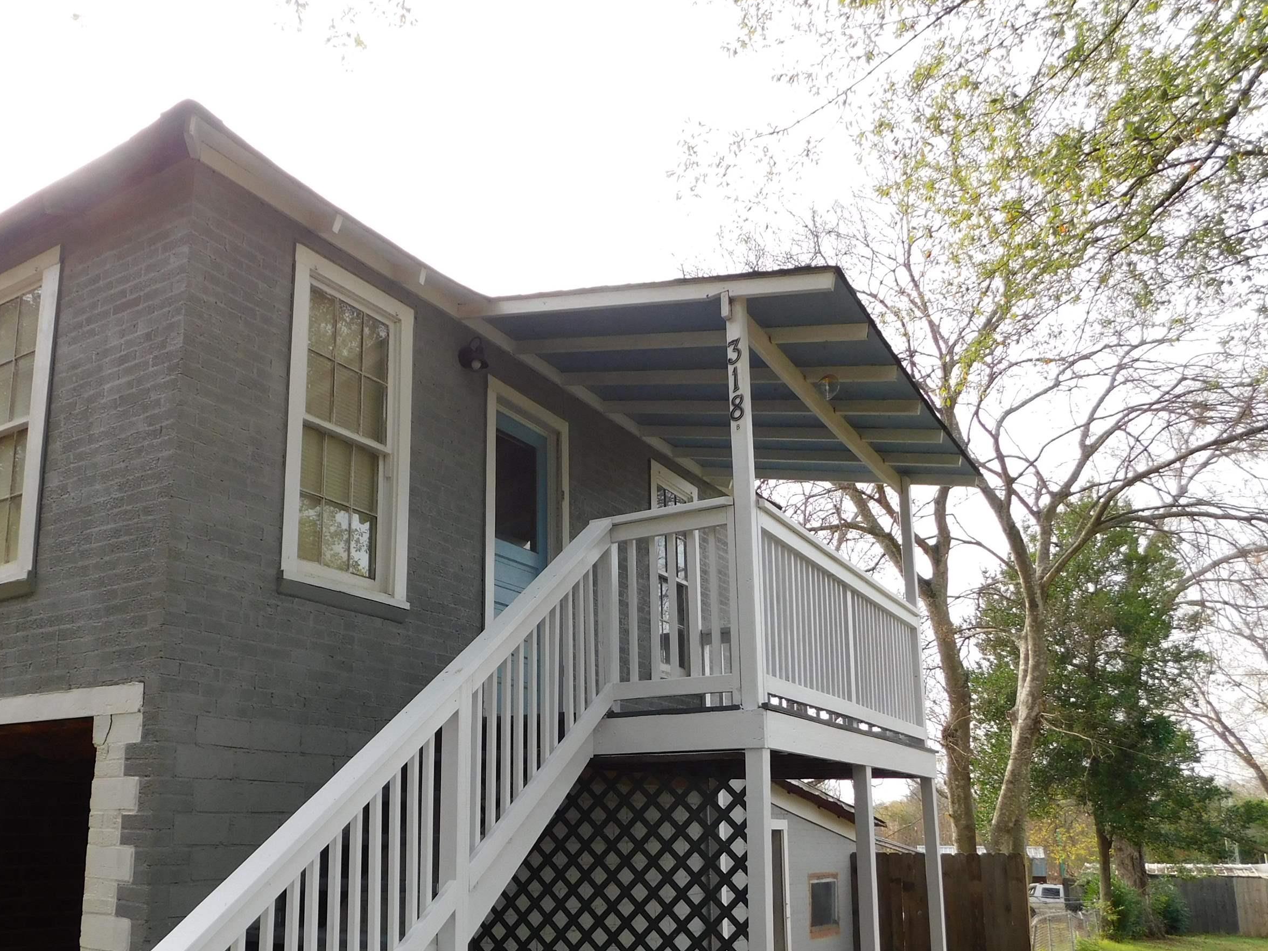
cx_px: 505
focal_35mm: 30
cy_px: 608
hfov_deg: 59.5
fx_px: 1099
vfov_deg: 46.3
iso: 125
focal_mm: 4
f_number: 3
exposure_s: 1/400
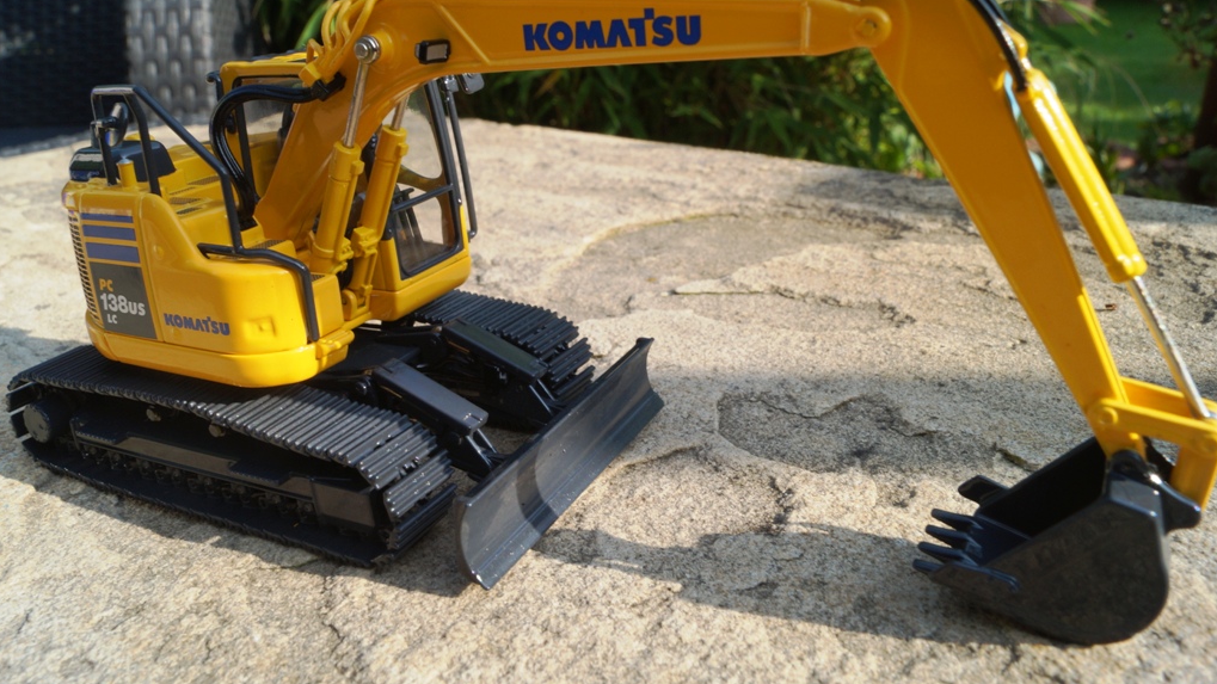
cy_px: 259
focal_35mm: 32
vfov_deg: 36.5
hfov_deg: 60.9
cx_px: 558
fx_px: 1033
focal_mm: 18
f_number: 16
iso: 160
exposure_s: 1/60
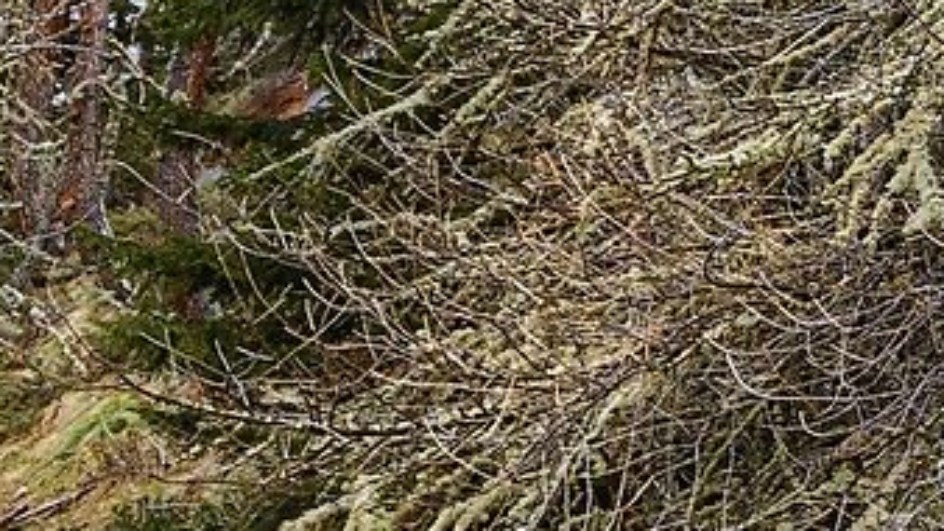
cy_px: 369
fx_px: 6707
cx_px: 2572
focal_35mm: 268
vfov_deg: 4.5
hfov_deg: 7.3
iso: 100
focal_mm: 24
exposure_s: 1/80
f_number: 8
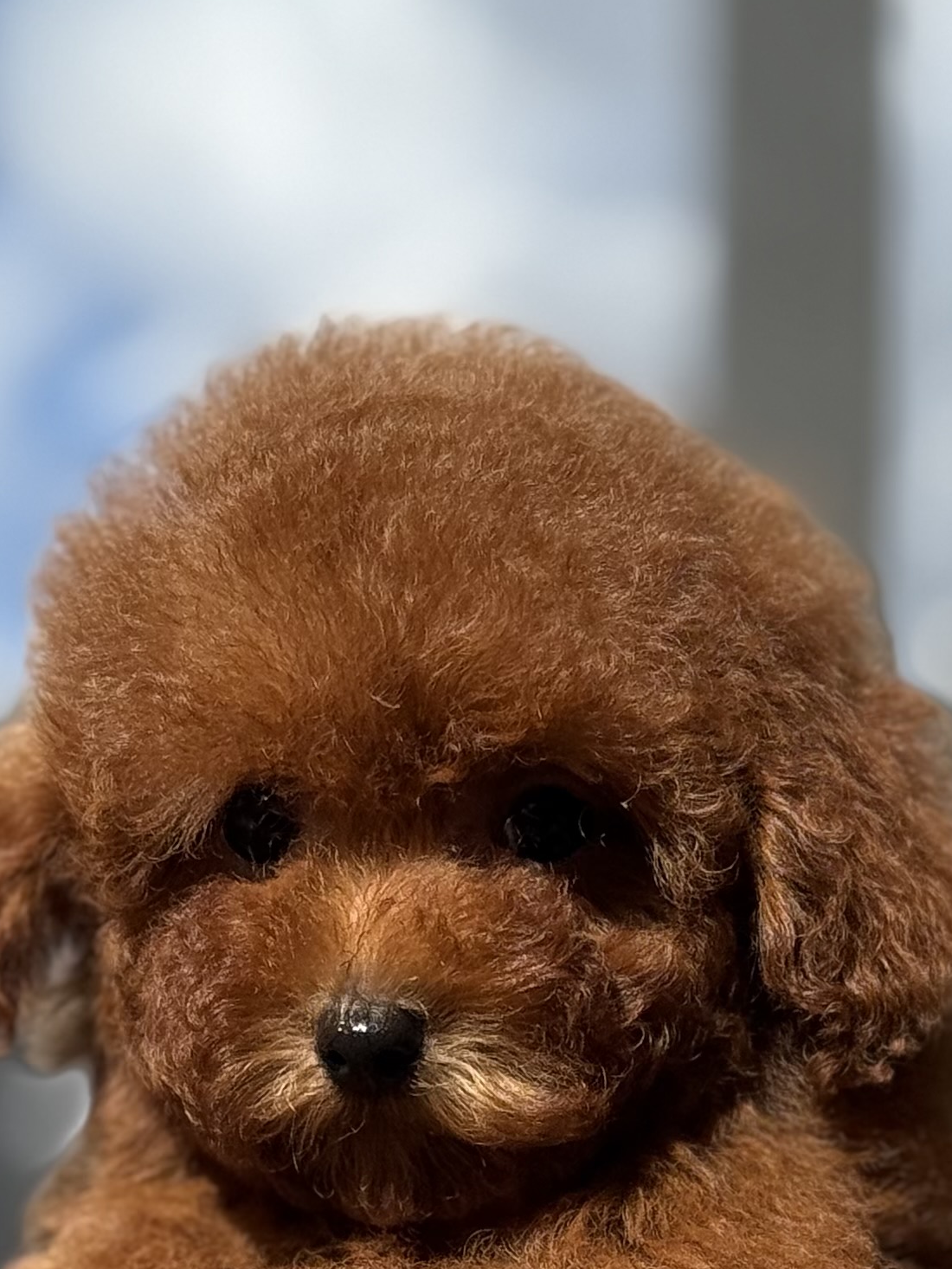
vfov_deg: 14.5
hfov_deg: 11.2
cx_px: 560
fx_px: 4839
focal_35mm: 132
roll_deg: -1.3
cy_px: 1479
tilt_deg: +7.4
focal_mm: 6.76
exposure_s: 1/4587
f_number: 1.78
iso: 64
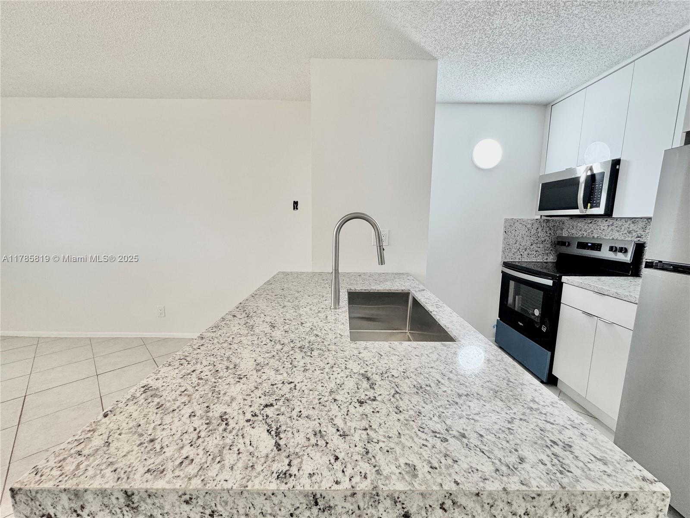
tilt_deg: -8.8
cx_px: 345
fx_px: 279
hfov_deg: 102.1
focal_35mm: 14
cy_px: 259
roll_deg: -1.2
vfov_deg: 85.7
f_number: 2.2
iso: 160
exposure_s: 1/120
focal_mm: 2.22
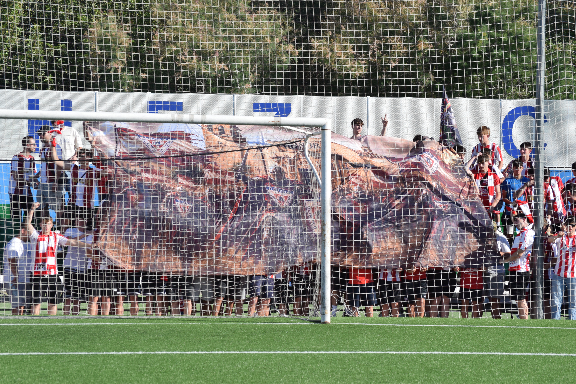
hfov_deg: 15.2
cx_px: 288
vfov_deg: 10.2
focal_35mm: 135
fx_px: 2160
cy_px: 192
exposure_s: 1/1250
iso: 800
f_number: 10
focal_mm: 90
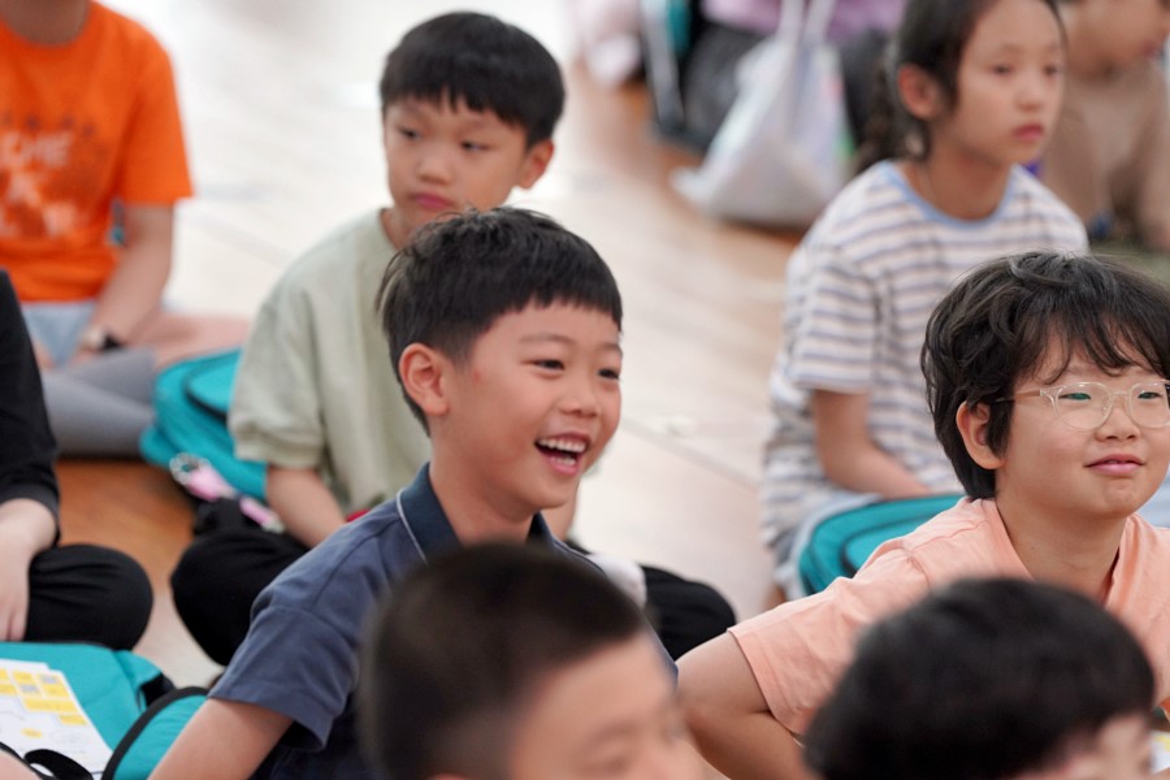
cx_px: 585
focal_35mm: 200
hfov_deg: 10.3
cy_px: 390
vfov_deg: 6.9
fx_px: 6499
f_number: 4
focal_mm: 200
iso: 2500
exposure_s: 1/250
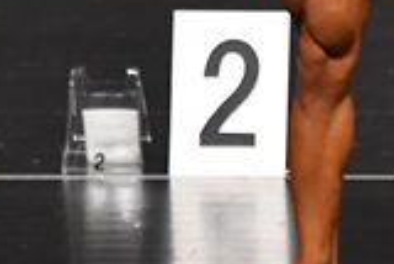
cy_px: -106
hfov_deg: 1.5
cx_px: 843
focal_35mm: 1377
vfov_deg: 1.0
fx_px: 15084
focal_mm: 190
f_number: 5.6
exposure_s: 1/400
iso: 2500
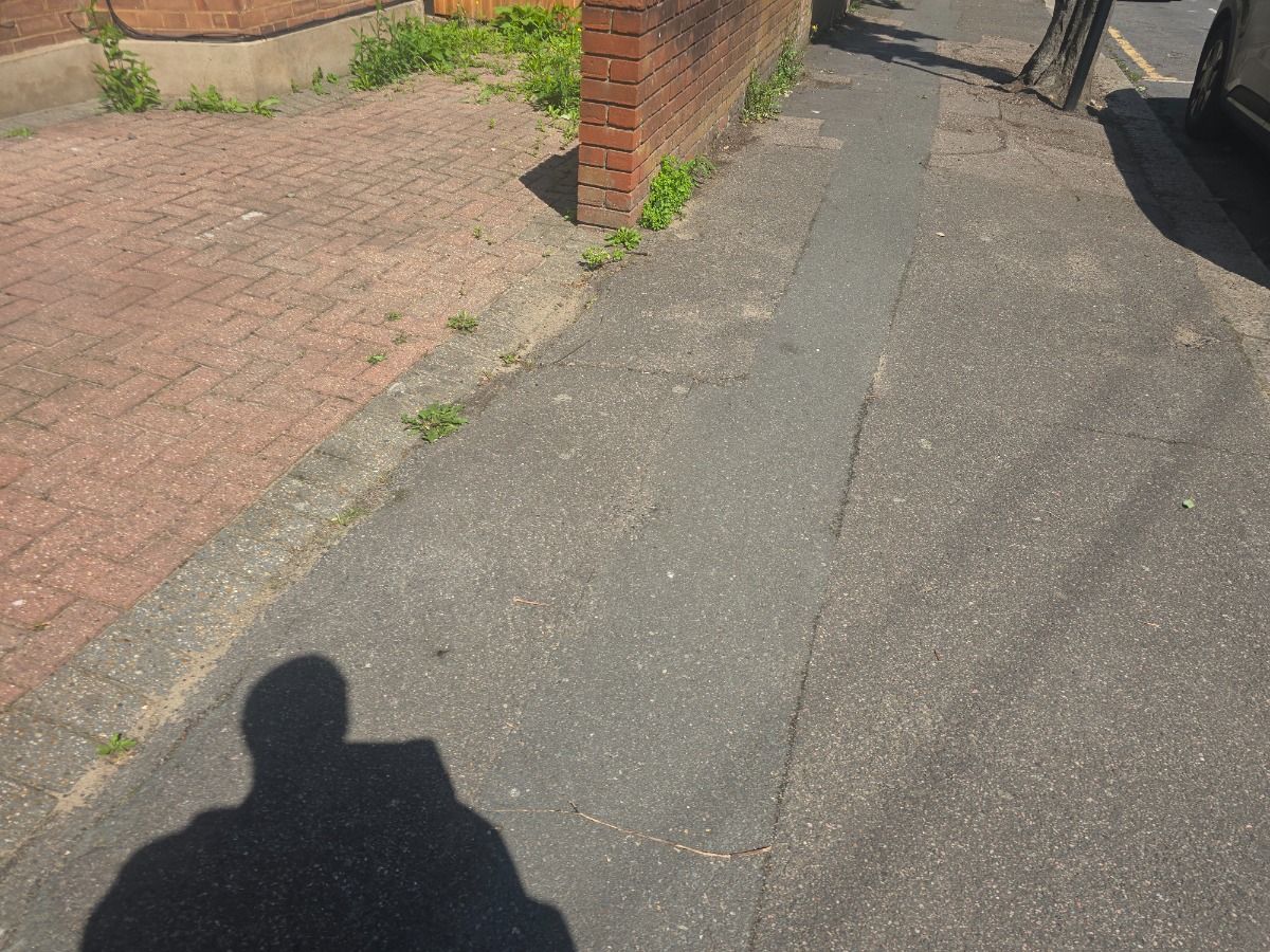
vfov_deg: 58.9
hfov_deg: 73.9
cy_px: 476
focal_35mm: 23
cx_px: 635
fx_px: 844
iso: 12
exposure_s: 1/850
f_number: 1.7
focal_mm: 6.3
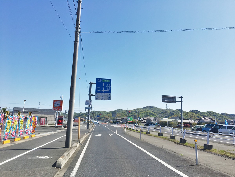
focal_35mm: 29
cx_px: 118
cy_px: 88
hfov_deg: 61.7
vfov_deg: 48.2
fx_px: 197
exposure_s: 1/2137
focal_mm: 4.15
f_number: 2.2
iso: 25
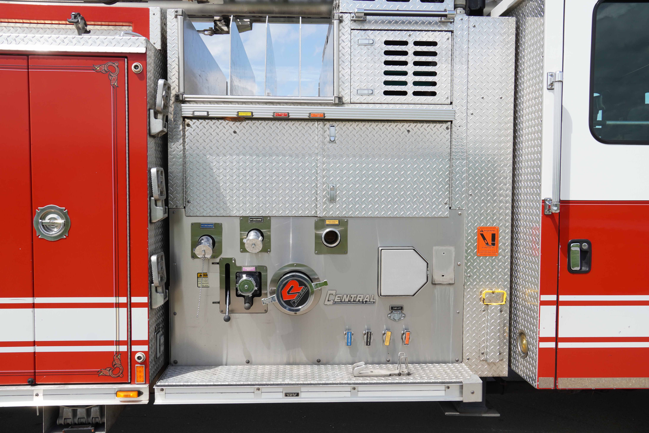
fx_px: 568
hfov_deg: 59.5
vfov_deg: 41.7
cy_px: 216
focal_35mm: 32
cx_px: 324
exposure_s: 1/160
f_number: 10
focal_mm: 21
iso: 125
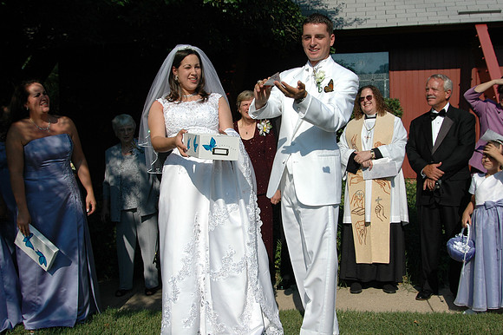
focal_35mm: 36
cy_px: 168
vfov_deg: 36.8
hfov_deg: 53.2
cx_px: 252
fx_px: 503
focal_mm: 24
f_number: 5.6
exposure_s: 1/1600
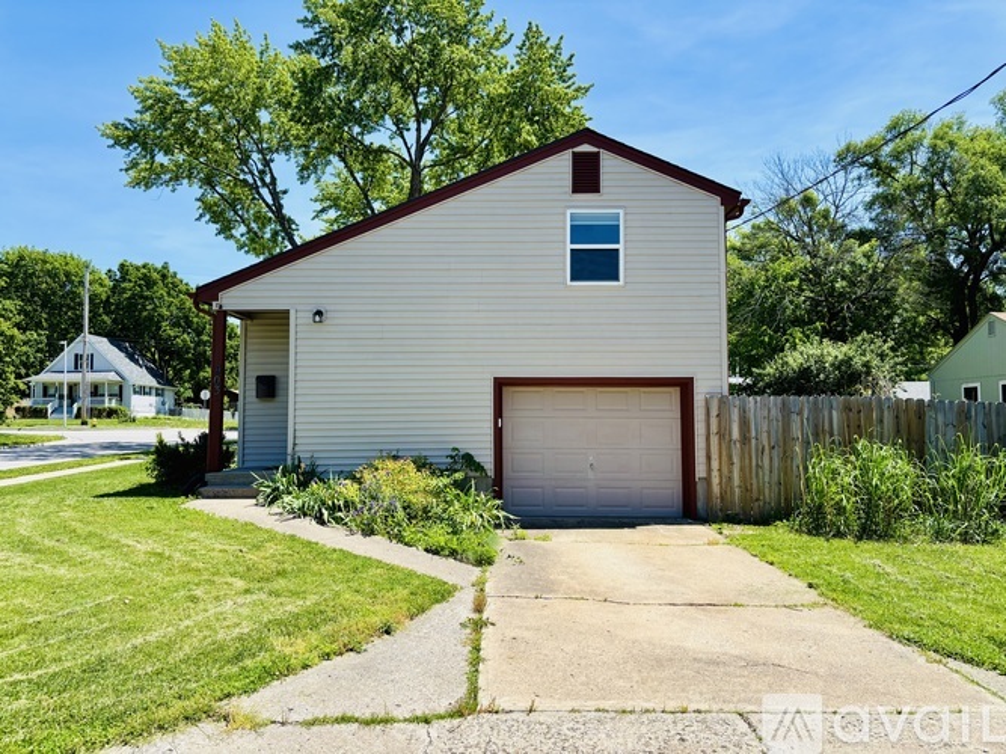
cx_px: 503
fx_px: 755
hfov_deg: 67.3
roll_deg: +0.4
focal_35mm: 26
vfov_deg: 53.0
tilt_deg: +2.2
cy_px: 377
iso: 50
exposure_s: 1/2398
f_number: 1.6
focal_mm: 5.96
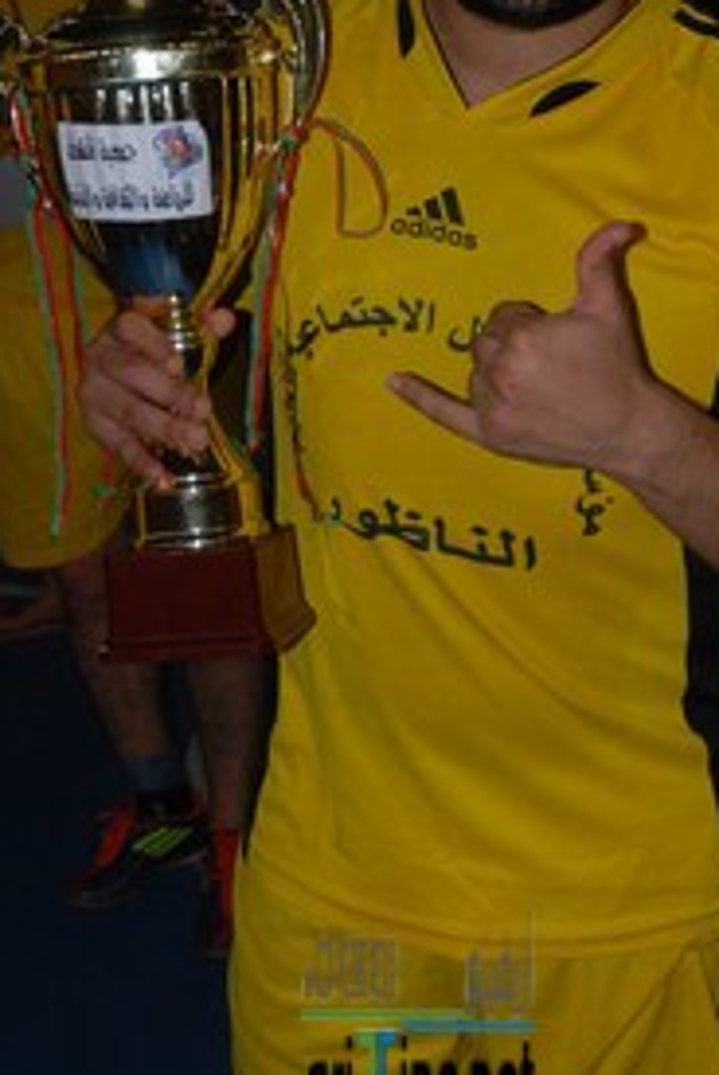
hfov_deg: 16.0
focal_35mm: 86
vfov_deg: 23.6
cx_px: 420
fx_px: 2564
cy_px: 383
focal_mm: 35
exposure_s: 1/60
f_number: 4.5
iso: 200
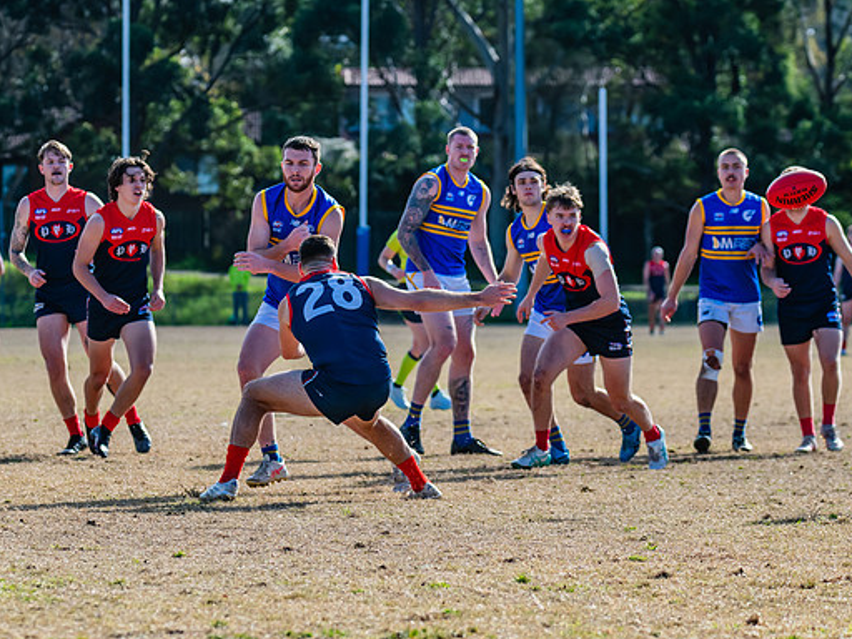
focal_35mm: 244
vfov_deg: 6.1
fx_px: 6006
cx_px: 317
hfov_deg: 8.1
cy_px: 296
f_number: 6.3
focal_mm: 190
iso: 640
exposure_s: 1/1600
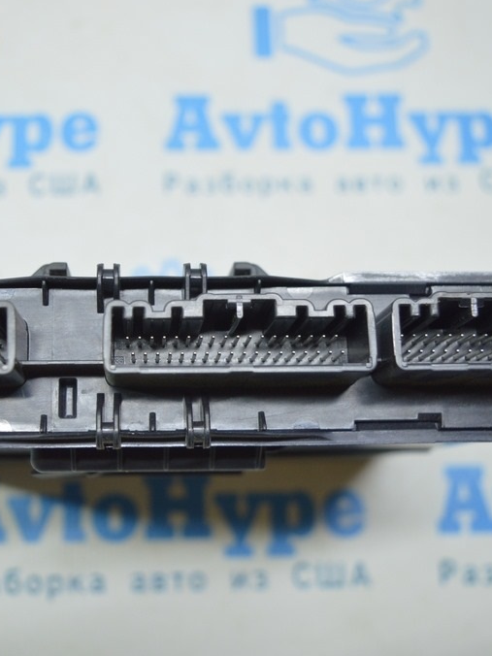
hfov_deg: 29.8
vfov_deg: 39.7
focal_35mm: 48
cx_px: 132
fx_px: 910
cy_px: 328
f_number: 3.8
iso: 400
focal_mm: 22
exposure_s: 1/60
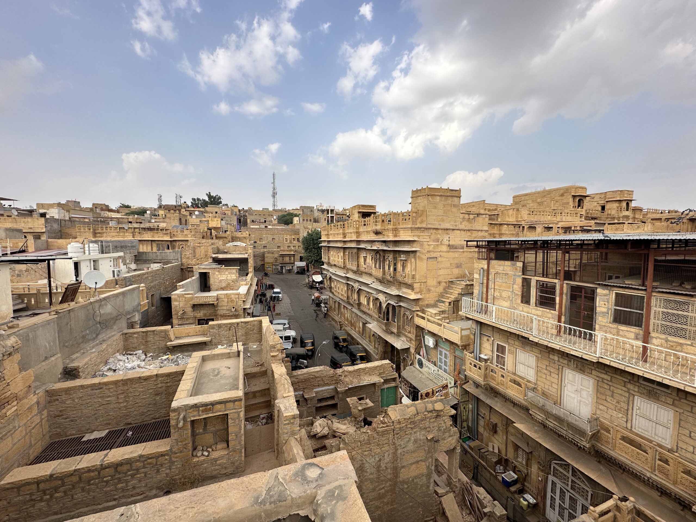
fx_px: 281
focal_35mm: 14
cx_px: 348
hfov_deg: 102.1
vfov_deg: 85.7
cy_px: 261
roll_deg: -0.4
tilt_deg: -4.7
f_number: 2.2
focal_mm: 2.22
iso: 50
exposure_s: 1/1276
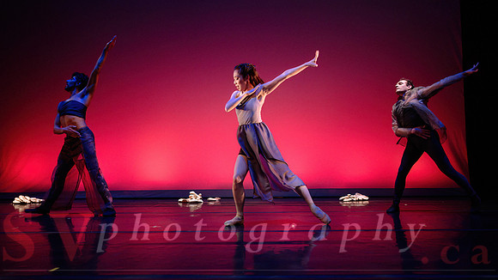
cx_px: 281
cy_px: 141
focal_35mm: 34
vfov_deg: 34.2
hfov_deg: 57.2
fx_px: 455
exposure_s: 1/400
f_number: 1.4
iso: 1000
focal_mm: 24
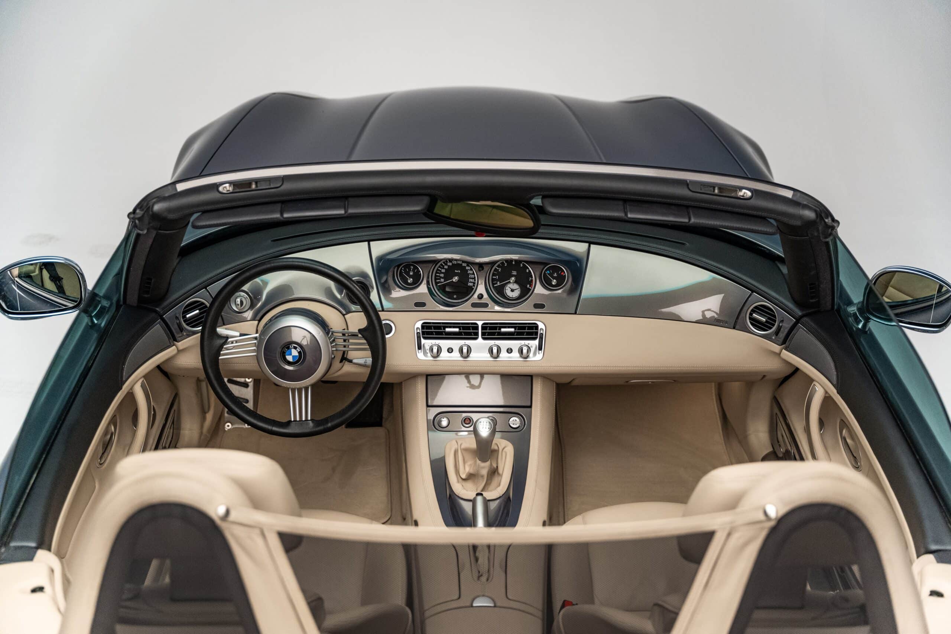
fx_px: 1059
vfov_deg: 33.3
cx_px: 476
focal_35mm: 40
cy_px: 317
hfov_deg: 48.3
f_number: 2.8
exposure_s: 1/100
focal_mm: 40.1
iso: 2500
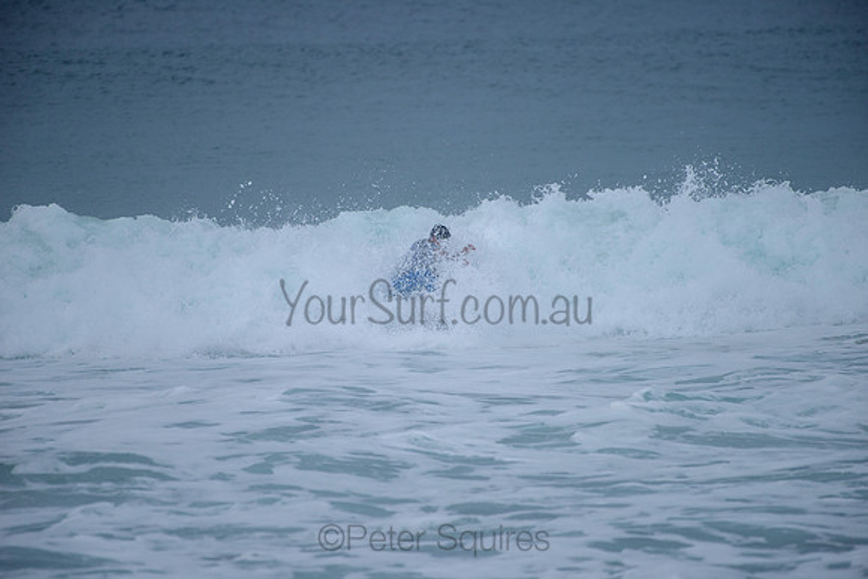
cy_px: 290
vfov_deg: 2.8
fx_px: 12058
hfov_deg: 4.1
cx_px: 434
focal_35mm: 500
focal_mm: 500
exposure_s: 1/2000
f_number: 5.6
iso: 360
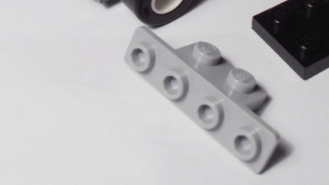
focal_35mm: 84
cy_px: -41
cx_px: 214
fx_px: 733
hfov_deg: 25.2
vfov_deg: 13.9
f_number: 3.9
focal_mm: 6.61
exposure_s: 1/60
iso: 80
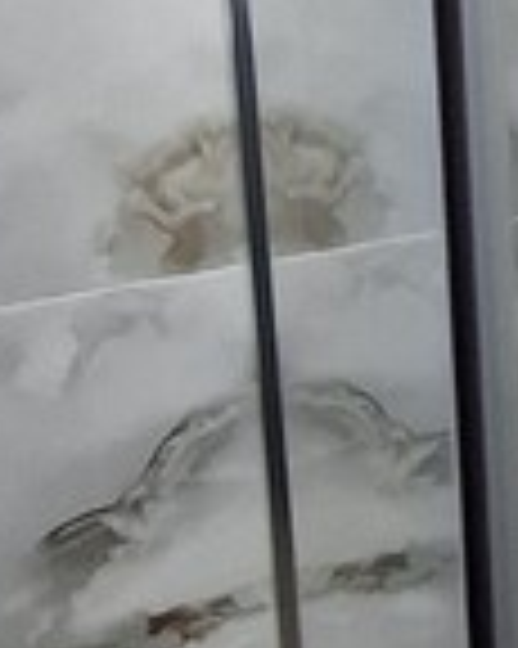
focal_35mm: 90
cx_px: 1194
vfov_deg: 20.2
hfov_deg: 13.3
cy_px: -90
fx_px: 1727
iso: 160
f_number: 2.2
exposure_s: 1/25
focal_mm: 1.74
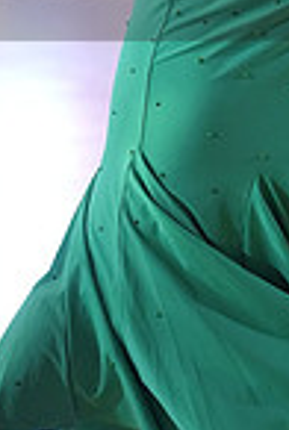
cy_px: -56
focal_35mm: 198
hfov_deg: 7.0
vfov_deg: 10.2
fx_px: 2373
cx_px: 184
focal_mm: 50
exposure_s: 1/500
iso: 2000
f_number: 2
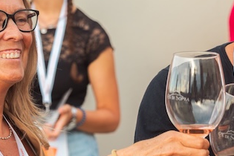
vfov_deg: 6.9
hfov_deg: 10.2
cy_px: 120
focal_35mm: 198
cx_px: 296
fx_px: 1287
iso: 200
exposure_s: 1/200
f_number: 4
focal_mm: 52
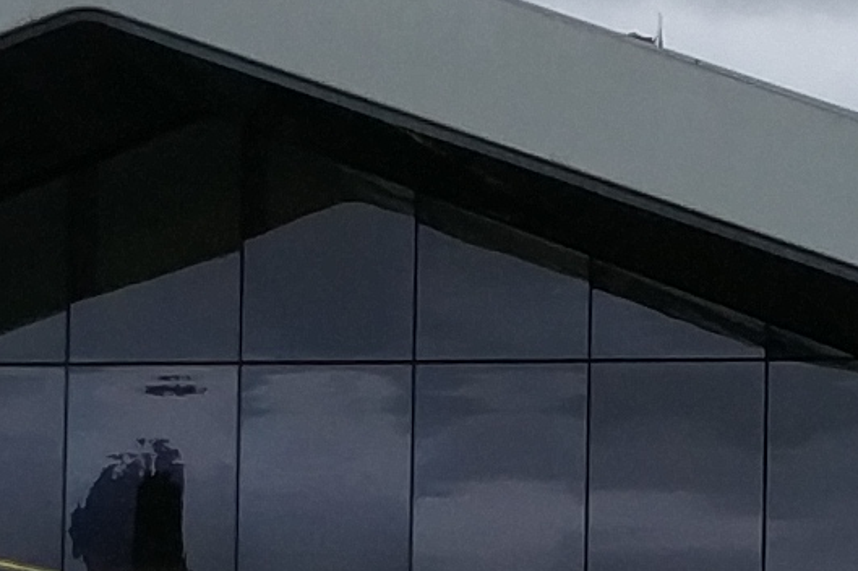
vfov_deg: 6.2
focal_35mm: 221
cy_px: 798
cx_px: 829
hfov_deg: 9.3
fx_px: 5264
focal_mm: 4.73
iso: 100
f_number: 2.2
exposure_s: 1/466
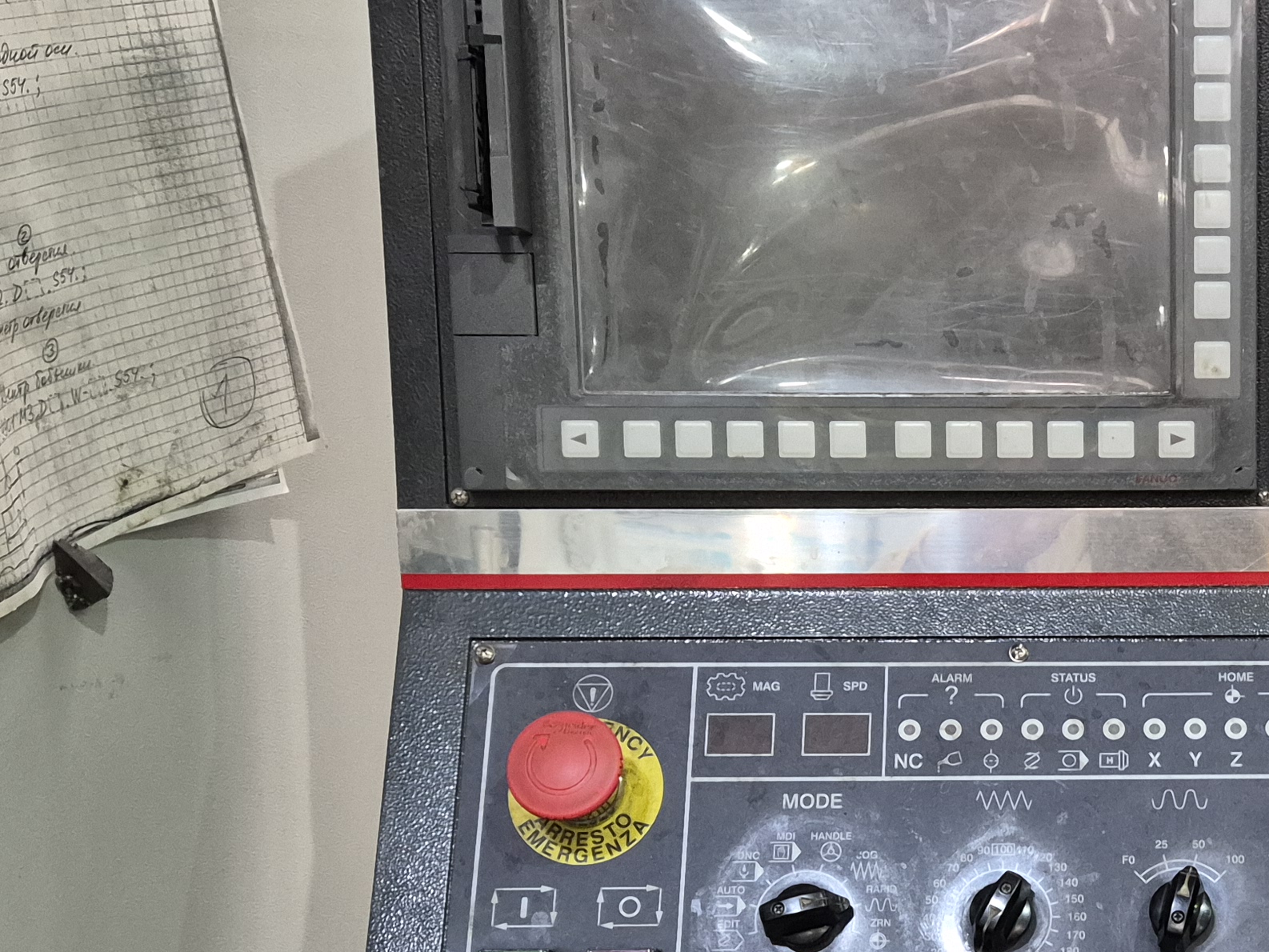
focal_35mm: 58
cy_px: 750
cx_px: 1203
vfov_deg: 24.9
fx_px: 2127
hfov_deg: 31.3
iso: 1250
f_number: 1.8
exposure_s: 1/100
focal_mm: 5.4
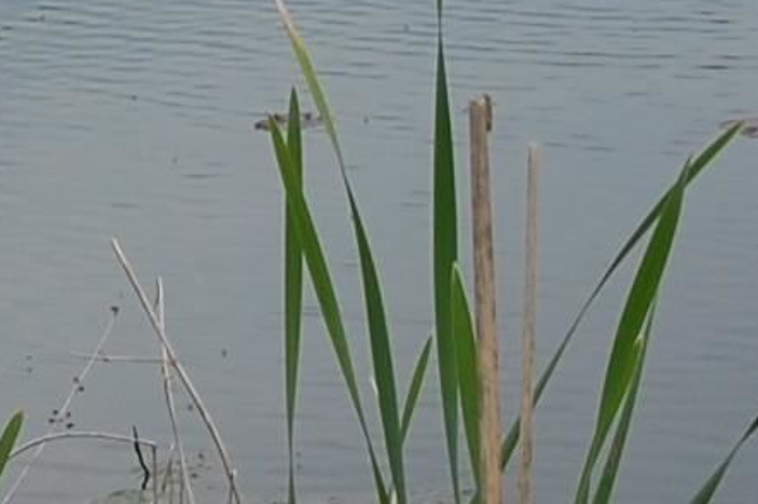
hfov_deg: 8.4
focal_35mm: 245
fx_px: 5155
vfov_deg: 5.5
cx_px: 290
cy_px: -497
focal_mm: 24
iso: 200
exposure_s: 1/250
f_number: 9
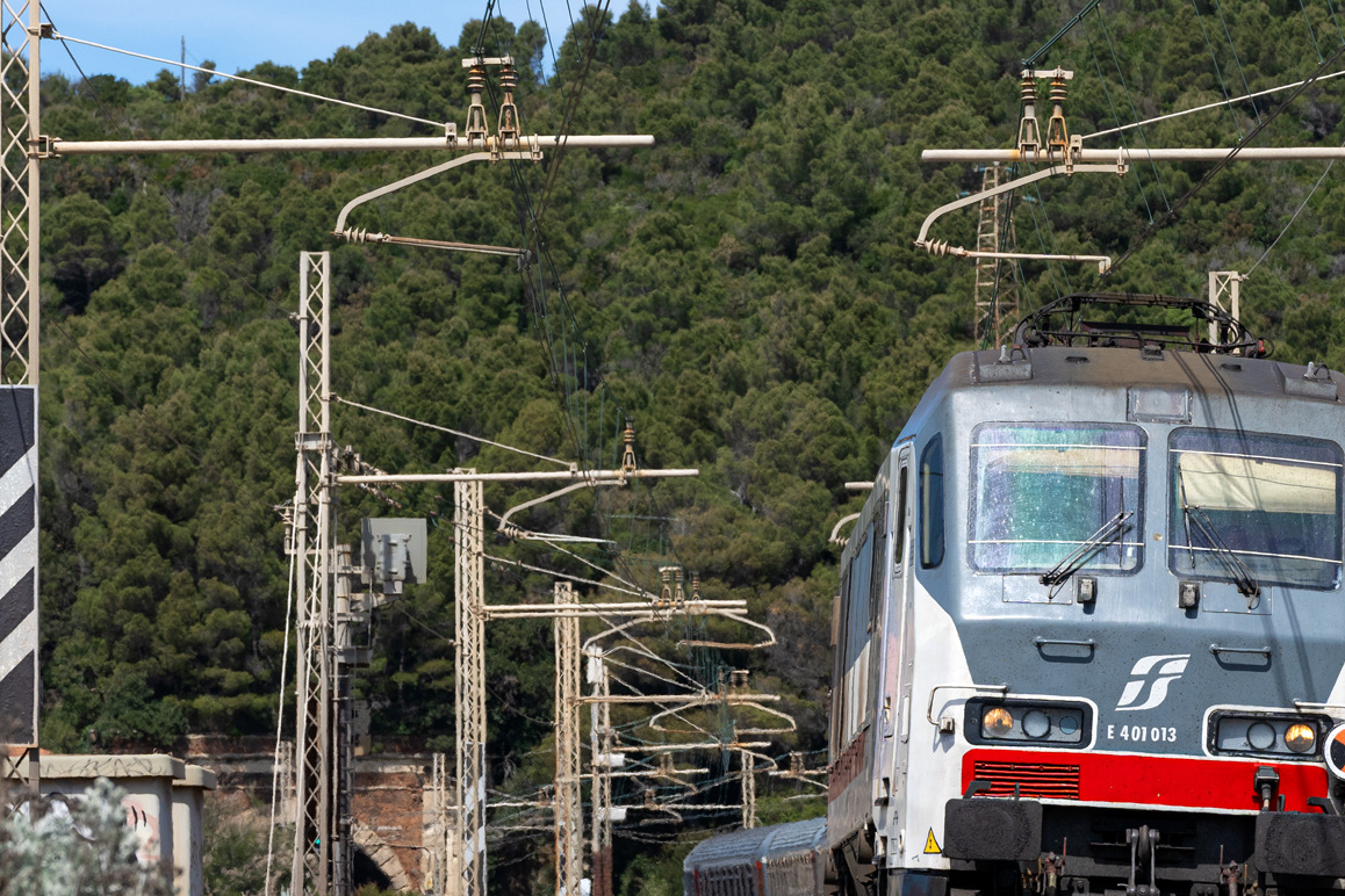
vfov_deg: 5.8
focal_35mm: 237
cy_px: 434
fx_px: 8854
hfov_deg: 8.7
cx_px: 789
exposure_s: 1/1000
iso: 400
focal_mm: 143
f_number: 9
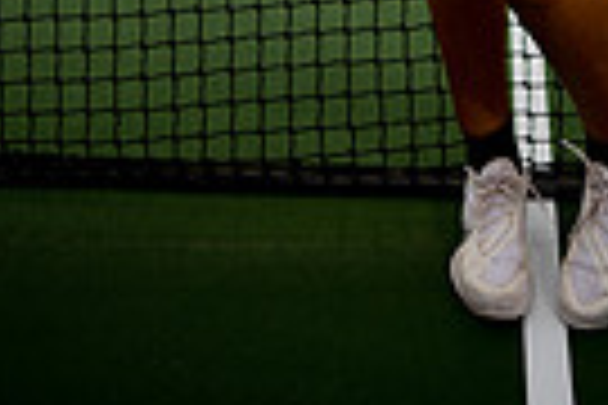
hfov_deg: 25.1
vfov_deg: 13.3
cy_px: -531
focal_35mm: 80
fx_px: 1351
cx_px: 435
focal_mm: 24
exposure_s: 1/1000
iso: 50
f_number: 1.4
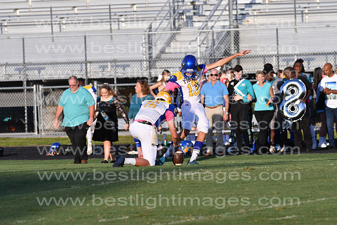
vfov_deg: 3.1
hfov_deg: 4.6
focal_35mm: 450
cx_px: 168
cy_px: 112
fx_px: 4213
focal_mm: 300
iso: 400
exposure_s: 1/1600
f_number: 5.6
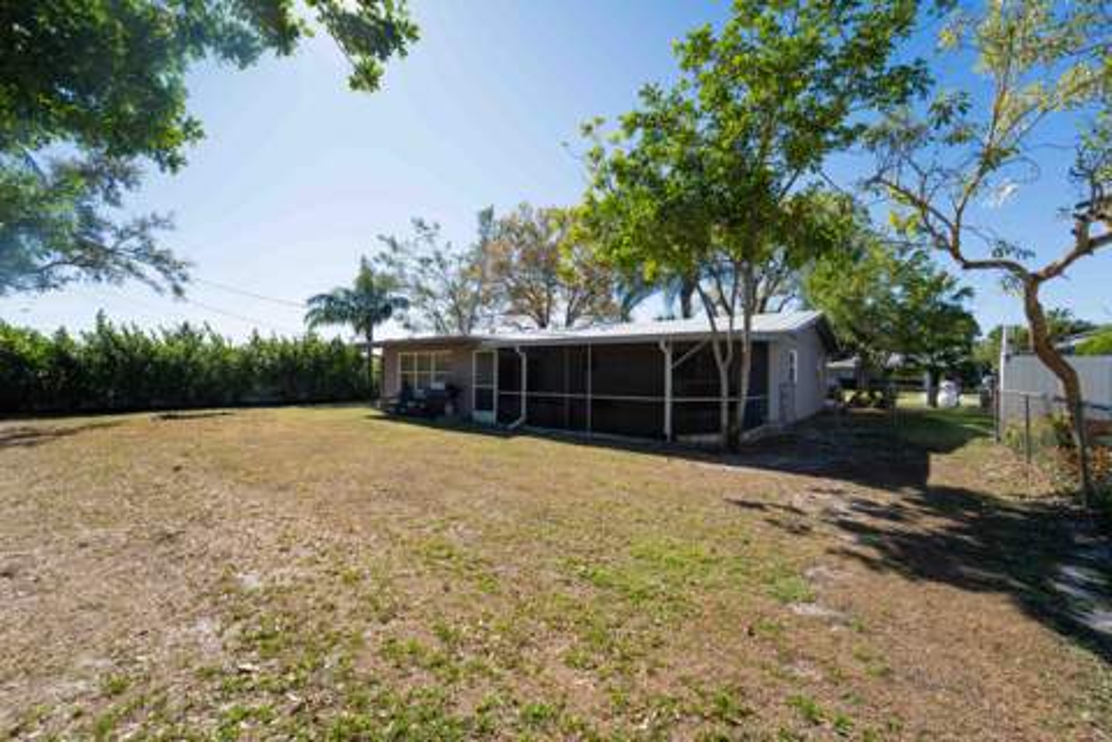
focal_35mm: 14
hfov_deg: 104.3
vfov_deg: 81.2
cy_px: 371
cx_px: 556
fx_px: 432
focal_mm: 14
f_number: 9
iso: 125
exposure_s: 1/160
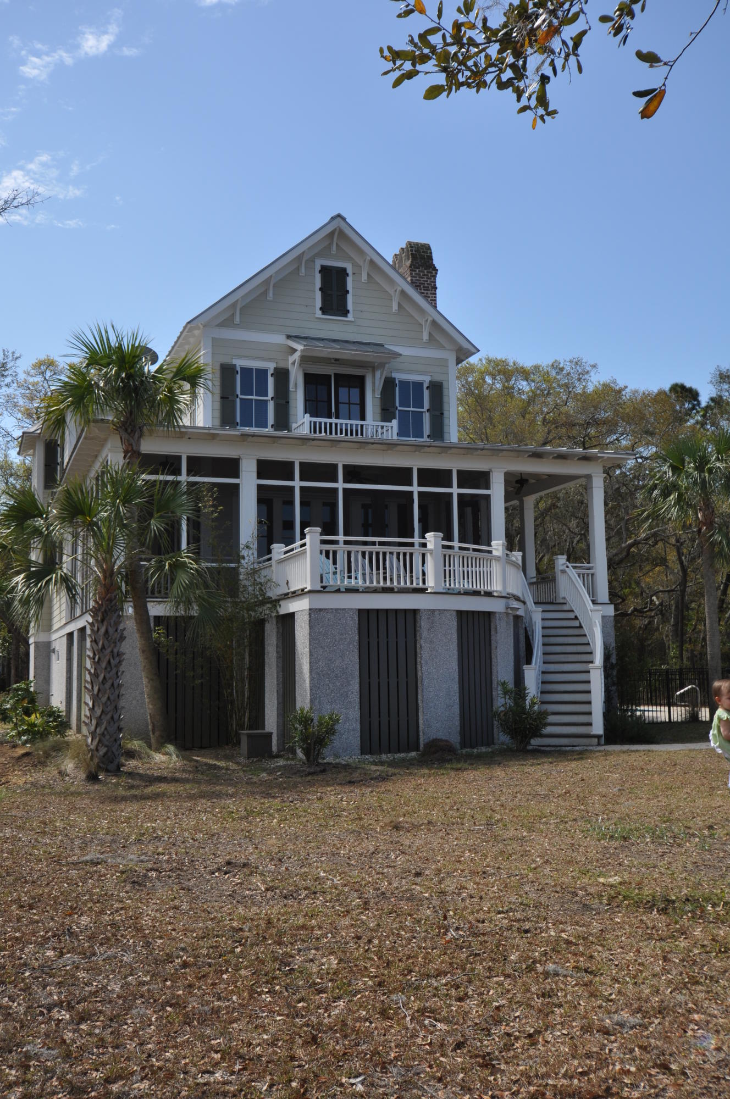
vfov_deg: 53.2
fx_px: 1098
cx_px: 365
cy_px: 550
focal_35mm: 36
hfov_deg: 36.8
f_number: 8
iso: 200
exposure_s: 1/250
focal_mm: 24
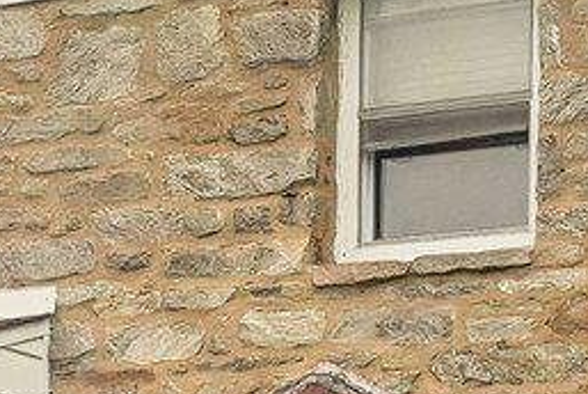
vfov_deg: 7.2
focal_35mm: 191
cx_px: -357
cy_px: 411
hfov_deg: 10.3
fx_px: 3123
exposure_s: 1/500
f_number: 8
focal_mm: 24
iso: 500
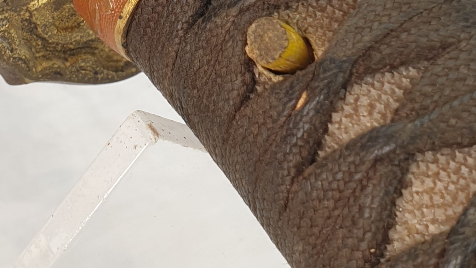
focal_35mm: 48
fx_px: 606
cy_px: -72
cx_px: 195
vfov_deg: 22.5
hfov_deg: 42.7
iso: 50
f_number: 2.4
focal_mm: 4.3
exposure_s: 1/50
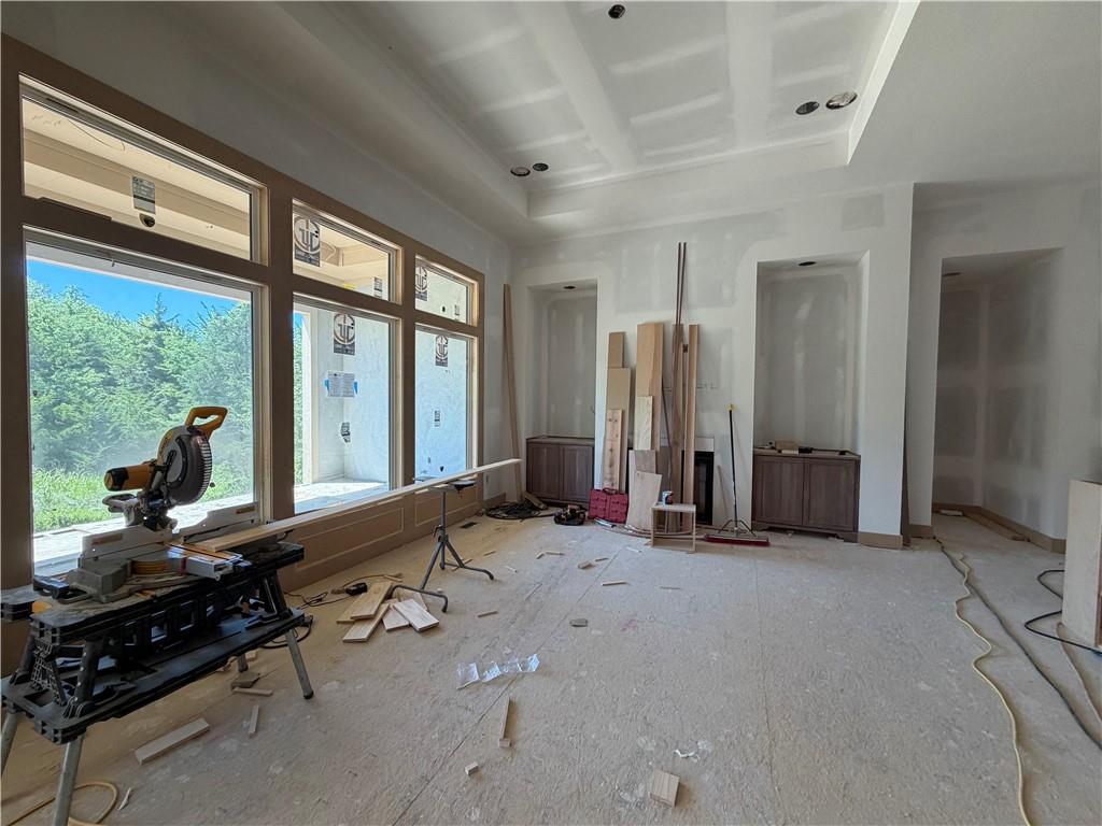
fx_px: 446
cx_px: 551
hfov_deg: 102.1
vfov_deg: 85.7
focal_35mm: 14
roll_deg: -0.1
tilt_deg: -1.1
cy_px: 413
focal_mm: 2.22
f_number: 2.2
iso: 160
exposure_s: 1/121
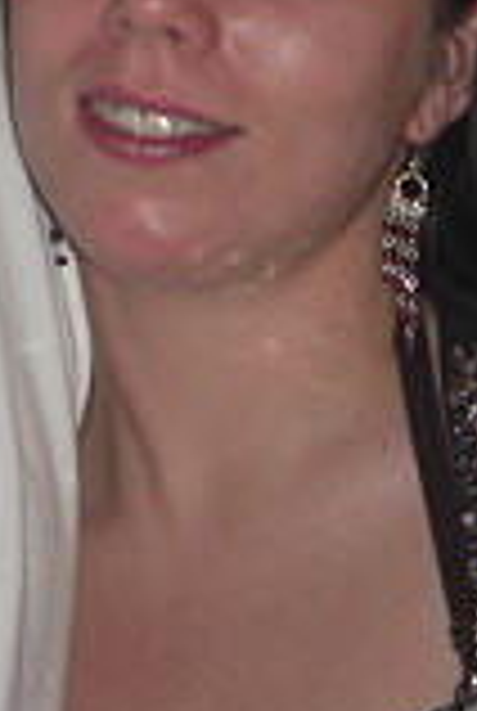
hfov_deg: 9.1
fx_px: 2988
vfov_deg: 13.3
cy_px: -81
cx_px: 16
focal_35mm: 151
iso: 200
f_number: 2.8
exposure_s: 1/60
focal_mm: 7.9
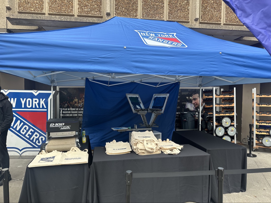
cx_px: 136
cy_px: 102
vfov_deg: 56.8
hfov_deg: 71.6
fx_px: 188
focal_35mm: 24
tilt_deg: -1.6
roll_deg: -0.5
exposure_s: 1/454
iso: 80
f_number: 1.78
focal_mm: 6.86
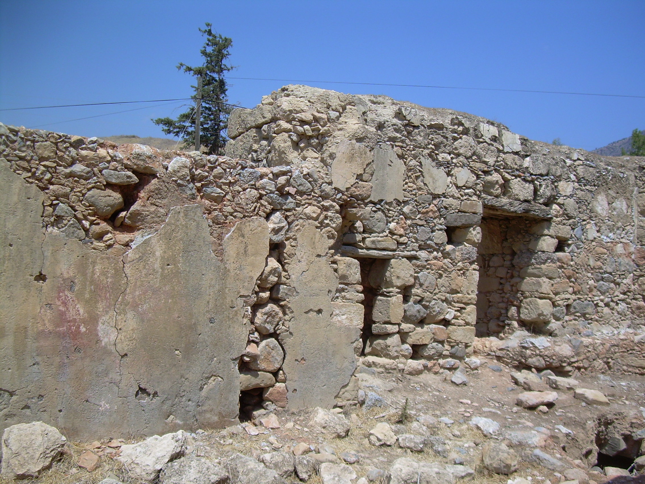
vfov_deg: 37.7
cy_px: 242
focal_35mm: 38
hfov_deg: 49.0
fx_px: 708
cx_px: 322
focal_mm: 6.3
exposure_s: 1/1414
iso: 50
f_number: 2.8
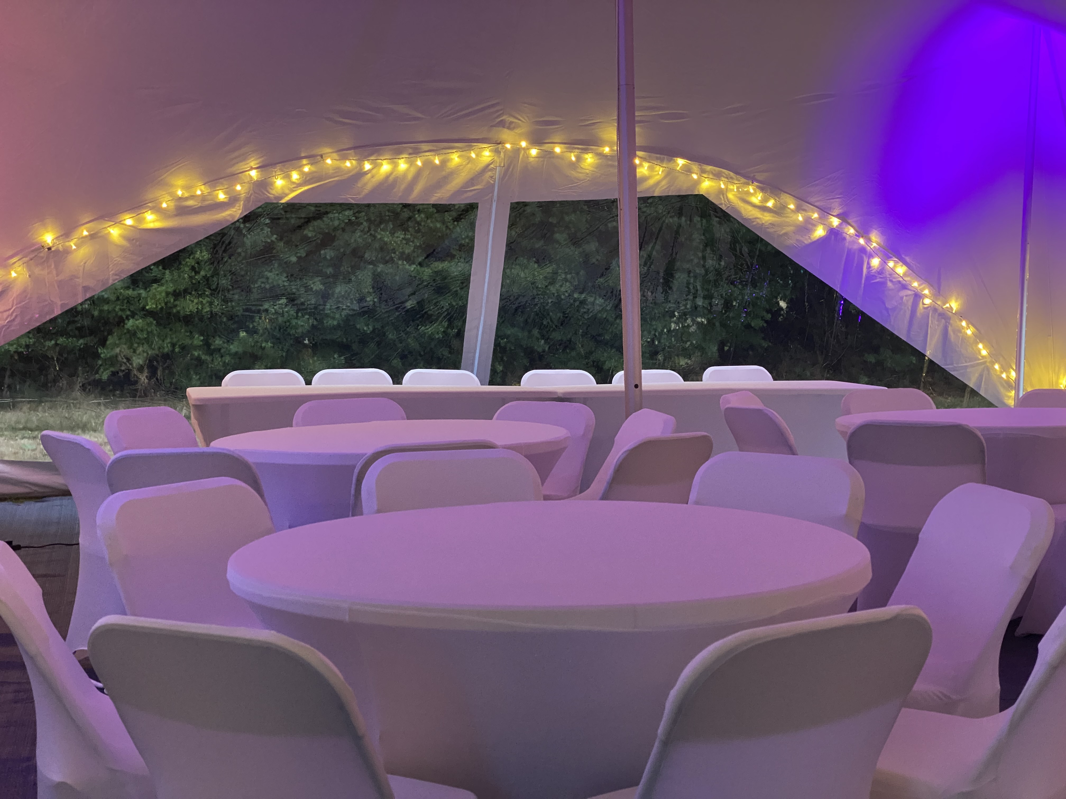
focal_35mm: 52
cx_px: 533
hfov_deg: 36.8
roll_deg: +1.4
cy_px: 400
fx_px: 1601
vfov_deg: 28.0
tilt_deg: -4.7
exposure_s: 1/50
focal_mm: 6
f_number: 2
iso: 500
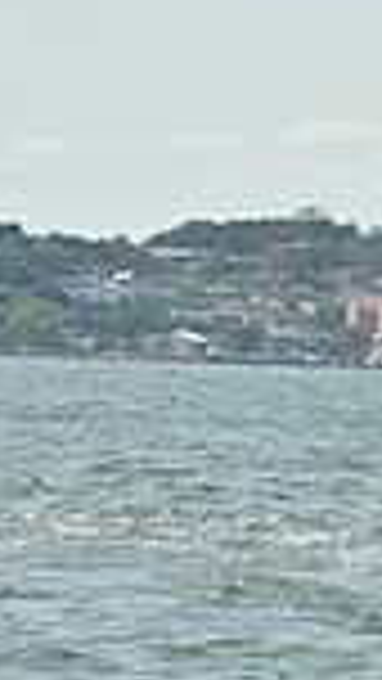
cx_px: 1115
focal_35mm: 442
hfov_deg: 2.7
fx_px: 7955
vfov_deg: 4.9
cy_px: 376
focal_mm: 110
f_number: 8
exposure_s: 1/1000
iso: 320
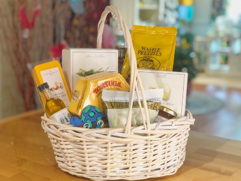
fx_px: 362
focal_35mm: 52
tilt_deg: -12.8
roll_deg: -1.1
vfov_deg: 28.0
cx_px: 120
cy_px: 90
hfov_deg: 36.8
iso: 100
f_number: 2.4
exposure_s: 1/40
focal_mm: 6
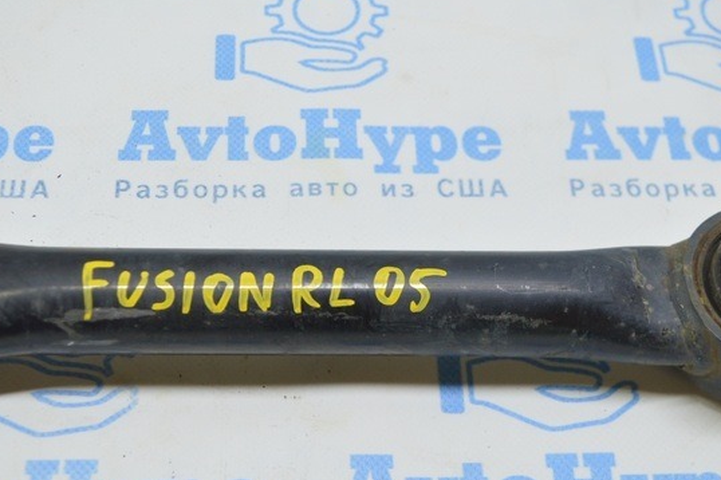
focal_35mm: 60
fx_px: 1200
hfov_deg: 33.4
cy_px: 270
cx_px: 300
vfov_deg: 22.6
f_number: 3.8
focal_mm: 21
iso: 400
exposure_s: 1/60
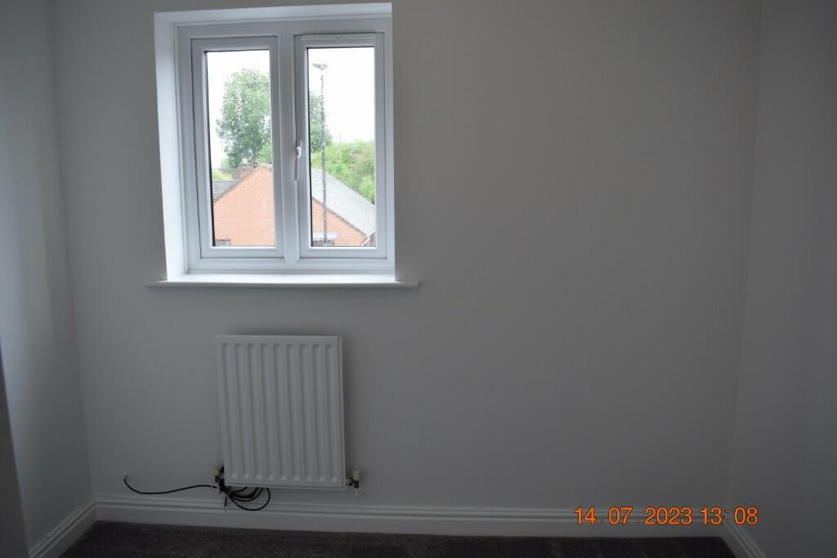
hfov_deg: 67.4
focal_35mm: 27
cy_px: 279
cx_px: 418
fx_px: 628
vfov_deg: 47.9
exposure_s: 1/125
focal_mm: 18
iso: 400
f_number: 5.6
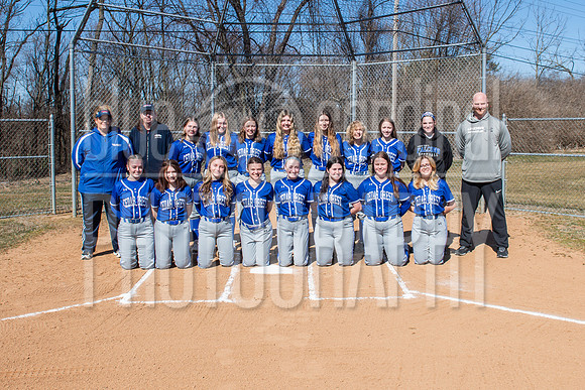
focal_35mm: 38
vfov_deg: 35.4
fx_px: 611
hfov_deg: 51.1
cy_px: 166
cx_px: 327
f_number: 10
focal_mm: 24
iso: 160
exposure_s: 1/250
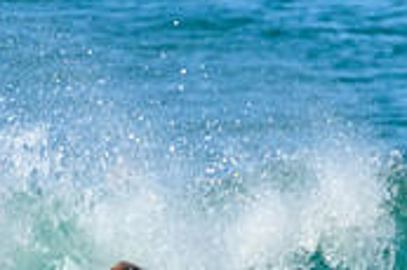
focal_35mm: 3701
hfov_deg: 0.6
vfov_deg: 0.4
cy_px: 367
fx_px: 41801
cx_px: 56
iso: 1250
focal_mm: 800
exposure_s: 1/2000
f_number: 11
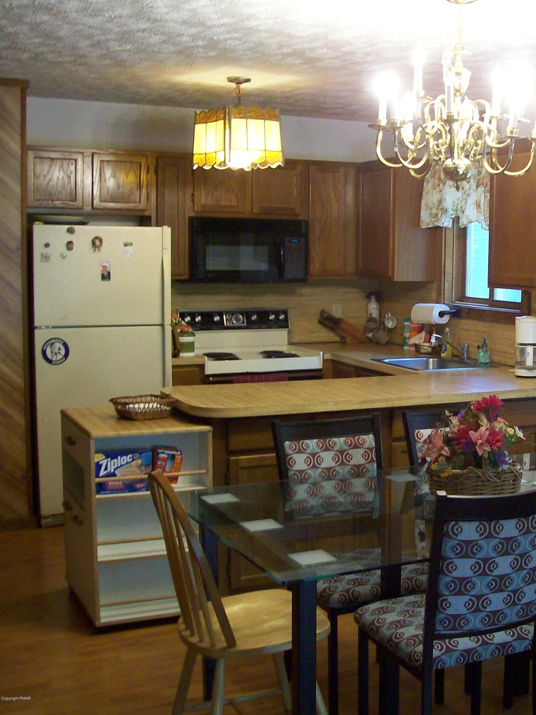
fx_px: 1012
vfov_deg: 38.9
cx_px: 473
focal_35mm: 49
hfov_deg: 28.6
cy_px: 356
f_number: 2.7
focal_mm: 6
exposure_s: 1/13.1
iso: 160
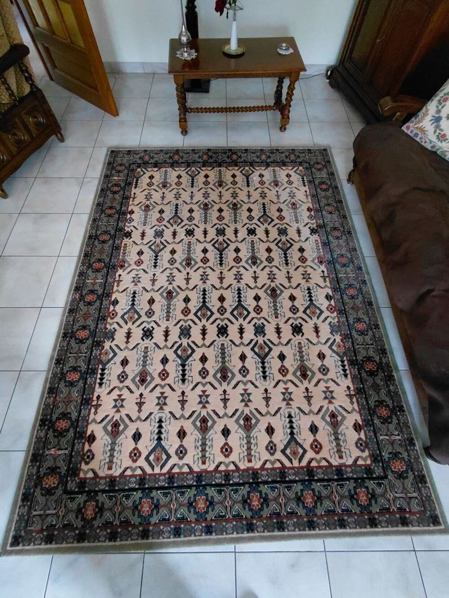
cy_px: 299
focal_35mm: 16
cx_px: 224
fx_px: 277
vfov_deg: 94.5
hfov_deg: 78.1
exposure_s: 1/25
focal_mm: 1.64
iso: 500
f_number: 2.2
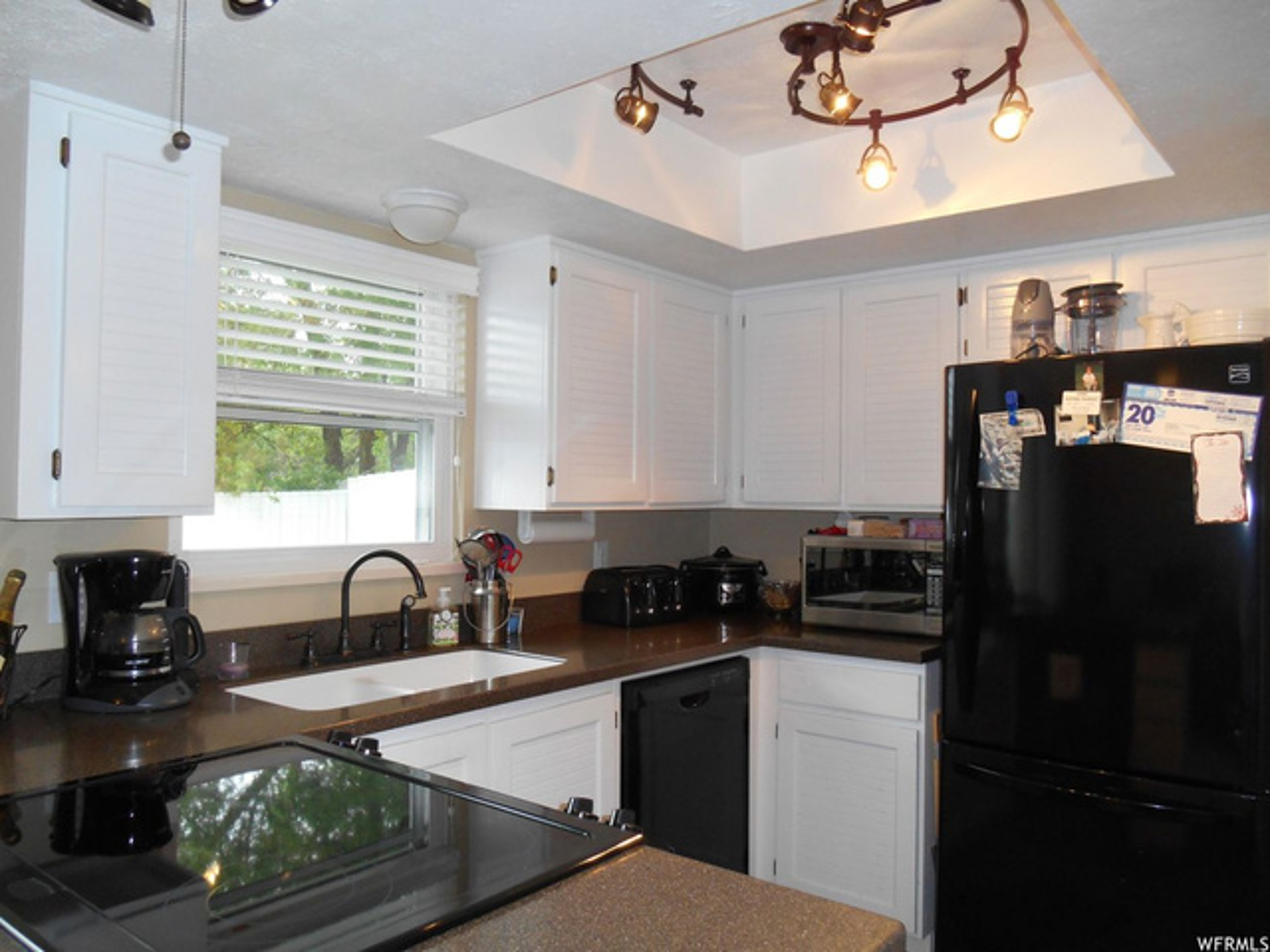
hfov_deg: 67.3
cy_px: 476
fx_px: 954
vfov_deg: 53.1
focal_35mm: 26
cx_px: 635
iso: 200
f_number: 3.4
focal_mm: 4.7
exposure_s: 1/25
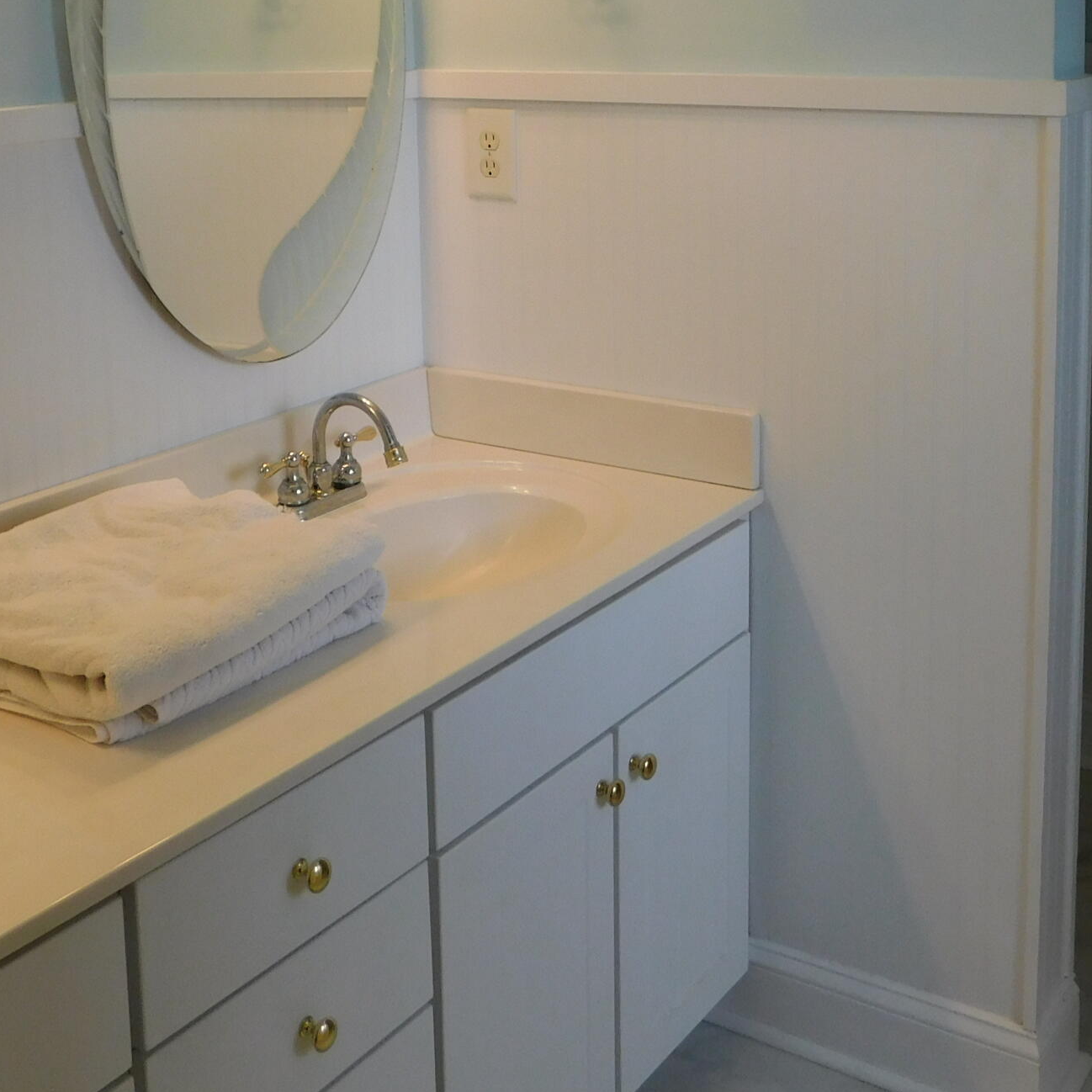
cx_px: 517
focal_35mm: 47
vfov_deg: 34.7
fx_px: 1677
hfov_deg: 36.1
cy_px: 190
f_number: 3
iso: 125
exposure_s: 1/80
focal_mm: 4
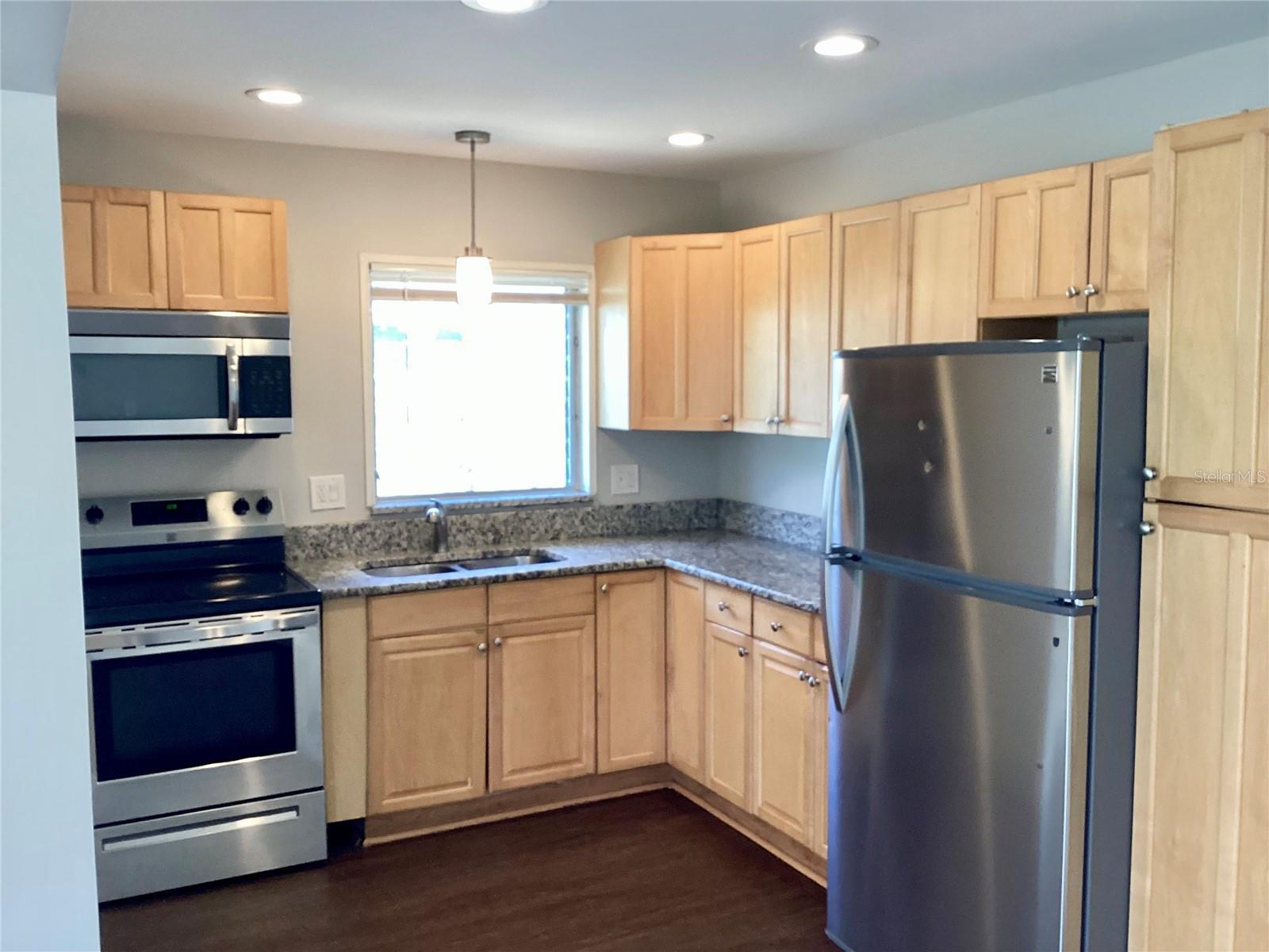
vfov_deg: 45.4
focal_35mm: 31
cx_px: 634
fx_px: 1136
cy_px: 476
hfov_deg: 58.4
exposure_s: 1/60
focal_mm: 3.3
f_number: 2.4
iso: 125
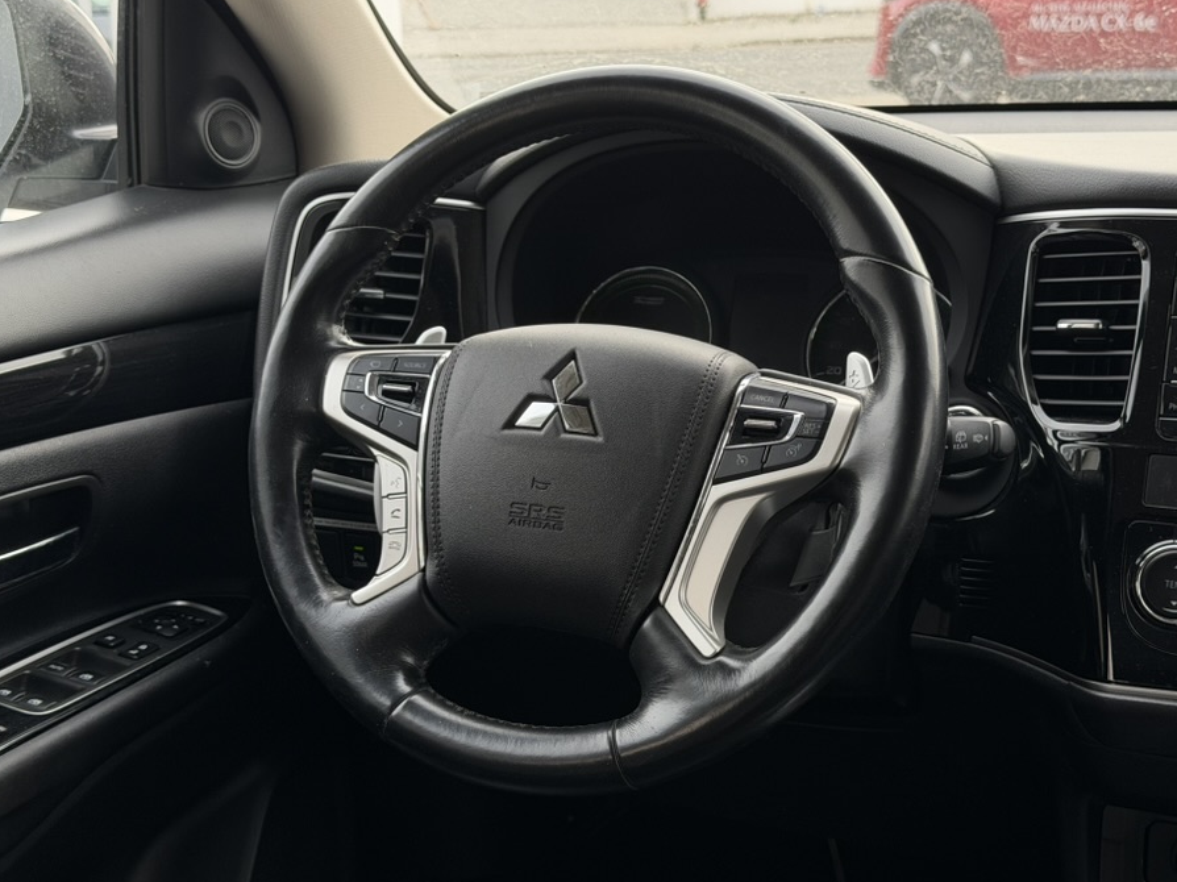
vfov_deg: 26.5
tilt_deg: -13.3
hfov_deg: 34.9
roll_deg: +1.4
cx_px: 619
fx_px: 1870
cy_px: 396
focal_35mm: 55
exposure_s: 1/264
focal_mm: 6.76
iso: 80
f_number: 1.78
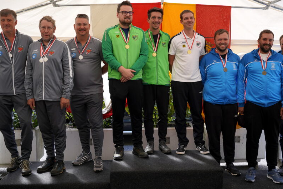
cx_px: 147
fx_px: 314
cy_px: 84
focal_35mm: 40
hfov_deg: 48.5
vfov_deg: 33.4
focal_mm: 31
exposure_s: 1/160
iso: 160
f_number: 4
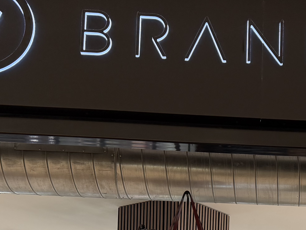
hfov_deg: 27.1
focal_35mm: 70
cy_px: 319
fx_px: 619
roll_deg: -0.7
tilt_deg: +6.8
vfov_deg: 19.1
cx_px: 255
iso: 160
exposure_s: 1/100
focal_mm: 6.76
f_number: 1.78
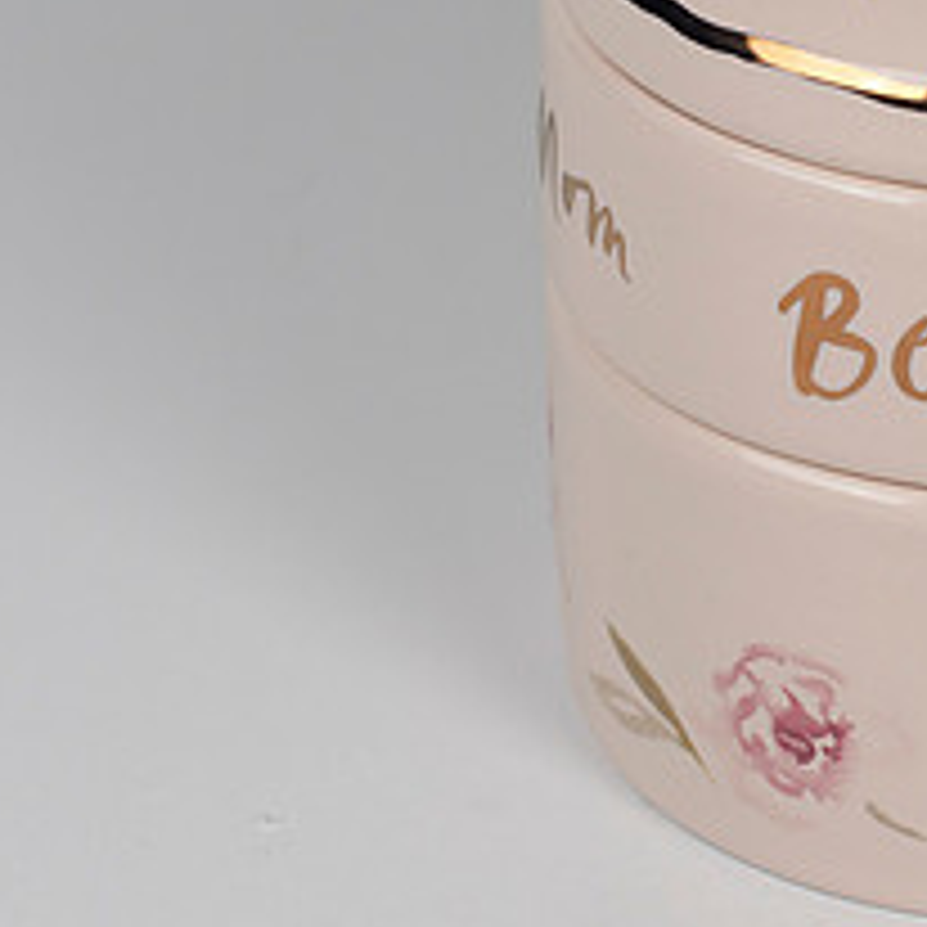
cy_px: 289
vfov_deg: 10.1
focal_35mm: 173
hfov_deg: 10.1
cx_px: 858
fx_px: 5241
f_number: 9
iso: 200
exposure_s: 1/200
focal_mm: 50
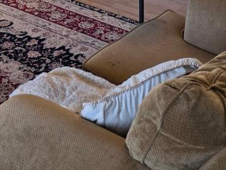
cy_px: -156
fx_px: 640
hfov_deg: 19.9
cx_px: 58
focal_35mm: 98
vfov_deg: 13.3
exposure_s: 1/120
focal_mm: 6.3
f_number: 1.7
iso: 200
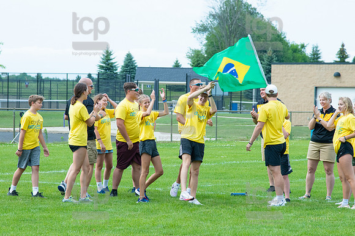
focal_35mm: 168
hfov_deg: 12.2
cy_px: 118
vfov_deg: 8.2
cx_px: 178
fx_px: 1656
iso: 320
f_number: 5.6
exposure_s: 1/1250
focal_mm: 112
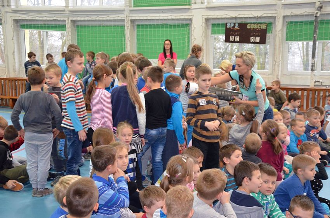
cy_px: 109
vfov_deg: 25.6
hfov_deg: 37.9
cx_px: 165
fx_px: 480
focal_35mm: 52
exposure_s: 1/60
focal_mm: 35
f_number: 4.5
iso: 2200
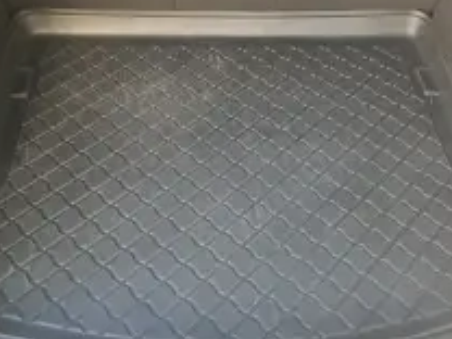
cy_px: 172
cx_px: 241
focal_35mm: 45
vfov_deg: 32.2
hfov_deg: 42.1
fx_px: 588
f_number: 2.4
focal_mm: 4.3
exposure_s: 1/40
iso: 250
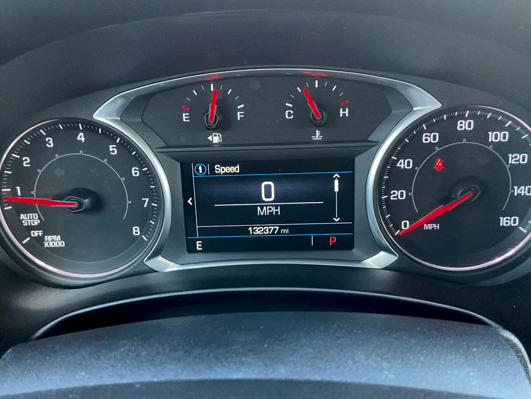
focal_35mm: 30
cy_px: 200
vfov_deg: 46.8
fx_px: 460
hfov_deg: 60.0
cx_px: 266
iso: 125
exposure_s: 1/60
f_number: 1.8
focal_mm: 3
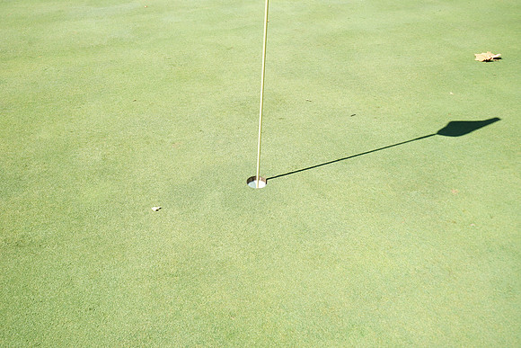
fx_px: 434
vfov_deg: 43.6
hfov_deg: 61.9
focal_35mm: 30
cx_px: 260
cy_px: 174
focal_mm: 30
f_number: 8
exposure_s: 1/200
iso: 200
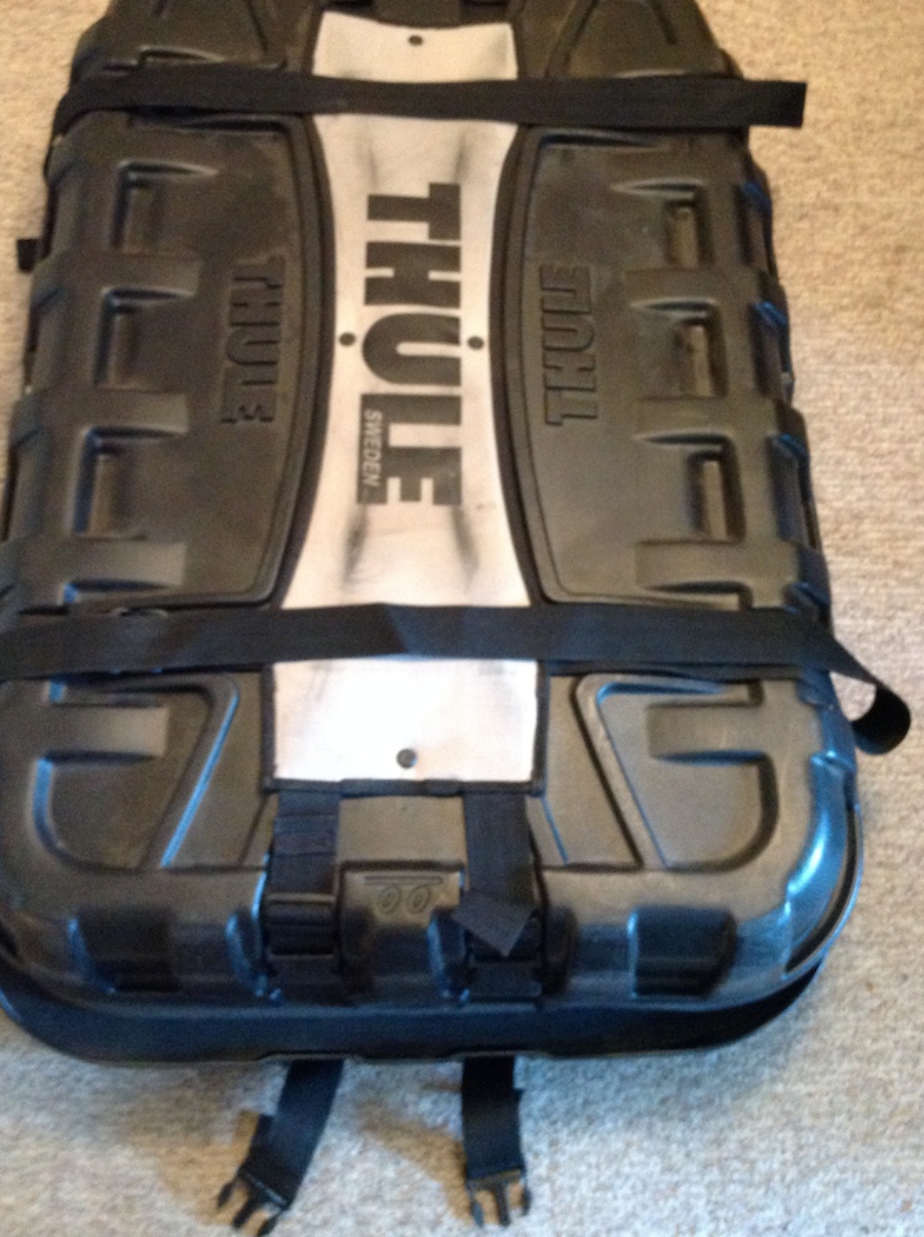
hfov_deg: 35.9
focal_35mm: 40
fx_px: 1428
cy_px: 536
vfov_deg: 46.7
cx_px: 448
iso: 500
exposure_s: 1/15
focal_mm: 4.28
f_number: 2.4
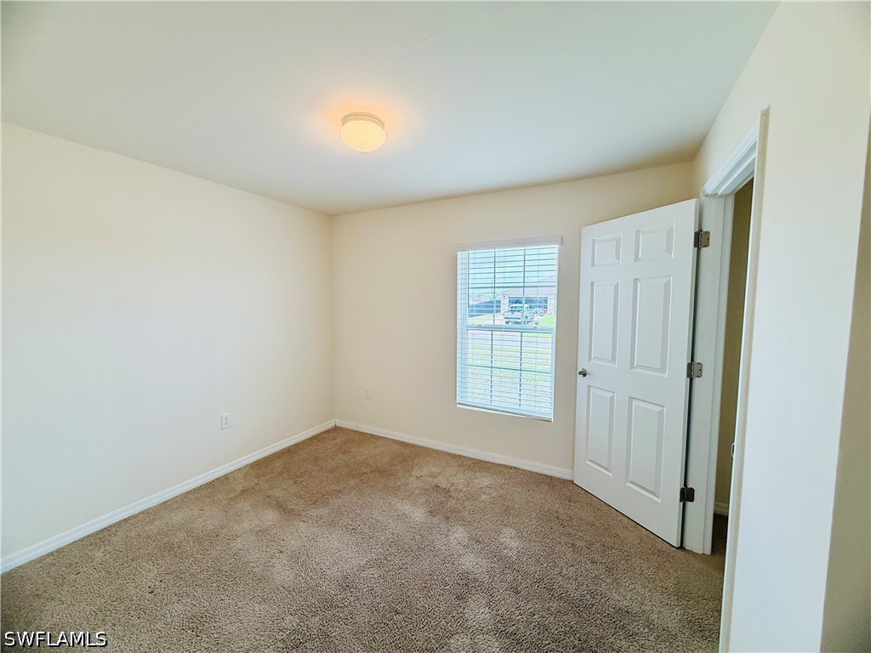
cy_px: 326
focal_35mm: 14
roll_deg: +0.1
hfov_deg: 102.1
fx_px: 352
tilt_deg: -4.0
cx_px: 436
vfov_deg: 85.7
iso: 100
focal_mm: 2.22
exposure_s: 1/120
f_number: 2.2
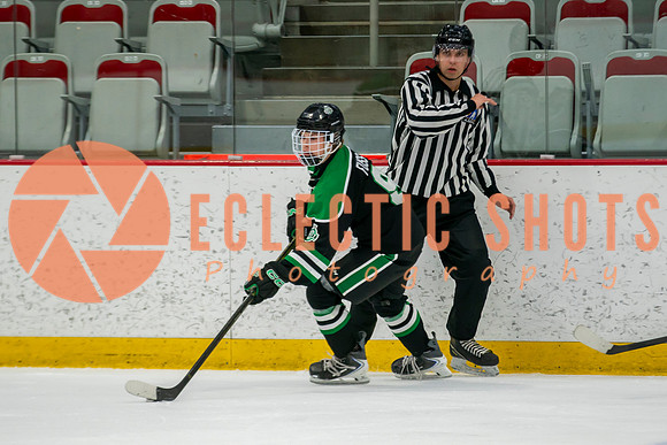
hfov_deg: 5.8
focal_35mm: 357
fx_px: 6609
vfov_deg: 3.9
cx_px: 351
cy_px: 262
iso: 1000
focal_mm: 200
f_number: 2.8
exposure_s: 1/640
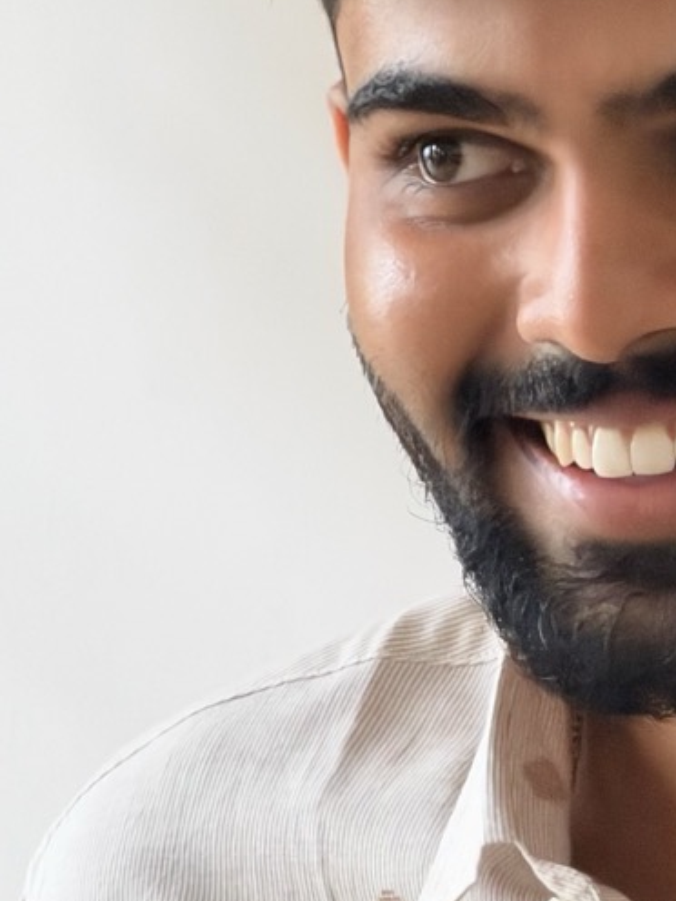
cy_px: 681
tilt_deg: -2.5
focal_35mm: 516
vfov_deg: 3.8
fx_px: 13436
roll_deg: +0.7
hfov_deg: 2.9
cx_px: 814
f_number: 2.8
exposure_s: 1/104
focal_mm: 16.89
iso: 400
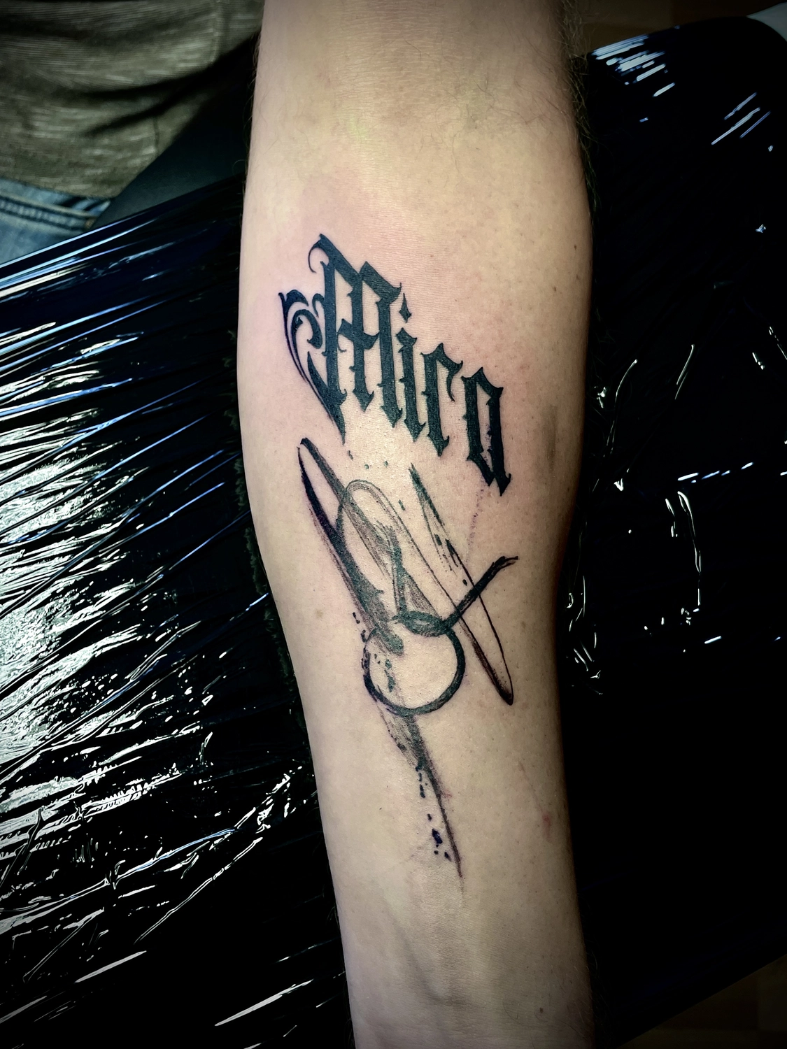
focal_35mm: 26
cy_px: 524
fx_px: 788
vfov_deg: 67.3
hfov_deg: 53.1
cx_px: 394
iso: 64
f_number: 1.6
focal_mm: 4.2
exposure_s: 1/100
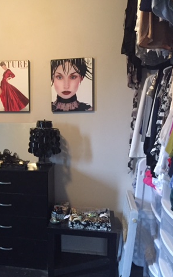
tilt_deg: -5.3
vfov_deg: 47.2
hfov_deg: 29.6
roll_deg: -0.2
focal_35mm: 42
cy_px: 140
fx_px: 316
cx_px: 27
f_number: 2.2
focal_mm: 4.15
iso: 320
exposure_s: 1/15
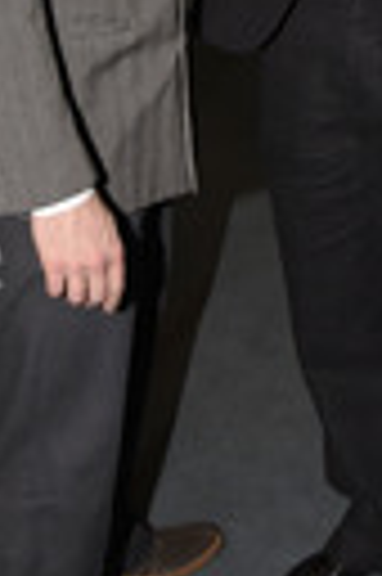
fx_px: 1197
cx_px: 261
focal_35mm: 75
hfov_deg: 18.1
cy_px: 45
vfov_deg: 26.0
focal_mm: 24
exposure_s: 1/160
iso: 2000
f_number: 8
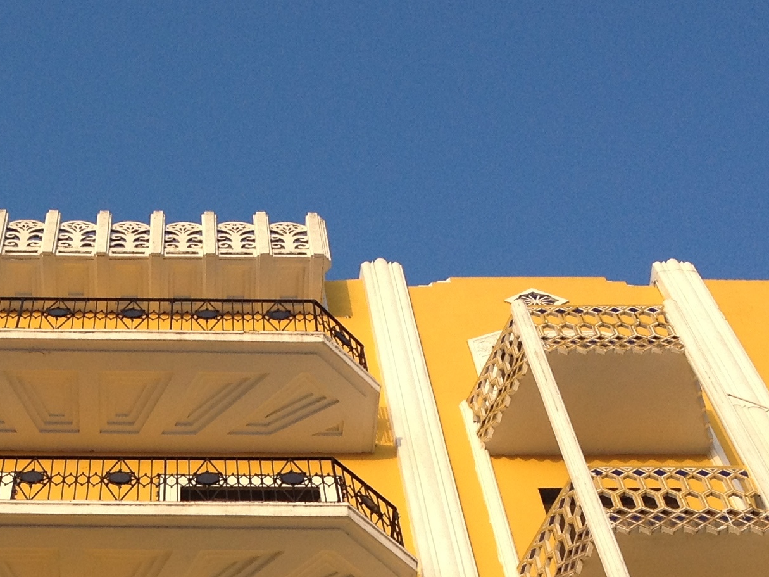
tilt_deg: +54.9
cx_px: 173
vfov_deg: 15.1
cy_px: 714
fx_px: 2088
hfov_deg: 20.7
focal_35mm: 94
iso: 50
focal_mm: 4.28
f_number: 2.4
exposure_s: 1/531
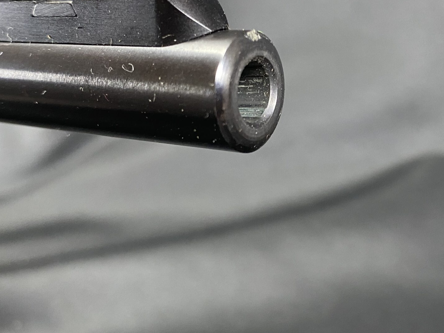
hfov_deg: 41.6
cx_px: 294
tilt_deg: -10.8
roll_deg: +5.1
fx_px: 577
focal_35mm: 45
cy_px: 104
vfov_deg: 31.9
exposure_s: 1/60
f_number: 1.8
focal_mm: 4.25
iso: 320
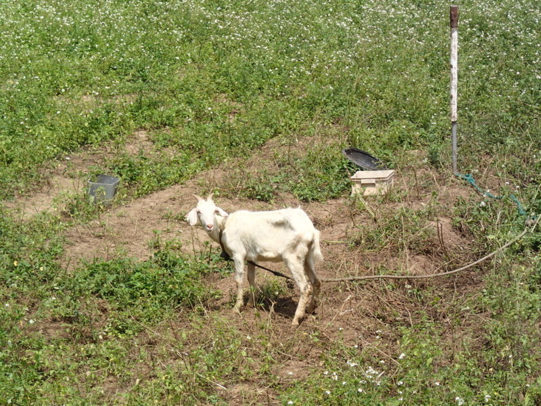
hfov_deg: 19.6
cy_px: 203
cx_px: 270
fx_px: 1563
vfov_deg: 14.8
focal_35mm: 100
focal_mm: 18
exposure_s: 1/320
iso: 100
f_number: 6.3
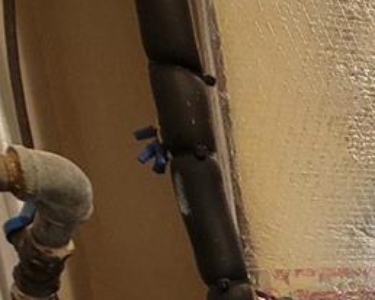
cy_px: 500
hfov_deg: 23.4
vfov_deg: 20.4
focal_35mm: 59
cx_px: 606
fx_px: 654
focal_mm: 2.2
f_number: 2.2
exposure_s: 1/40
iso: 400
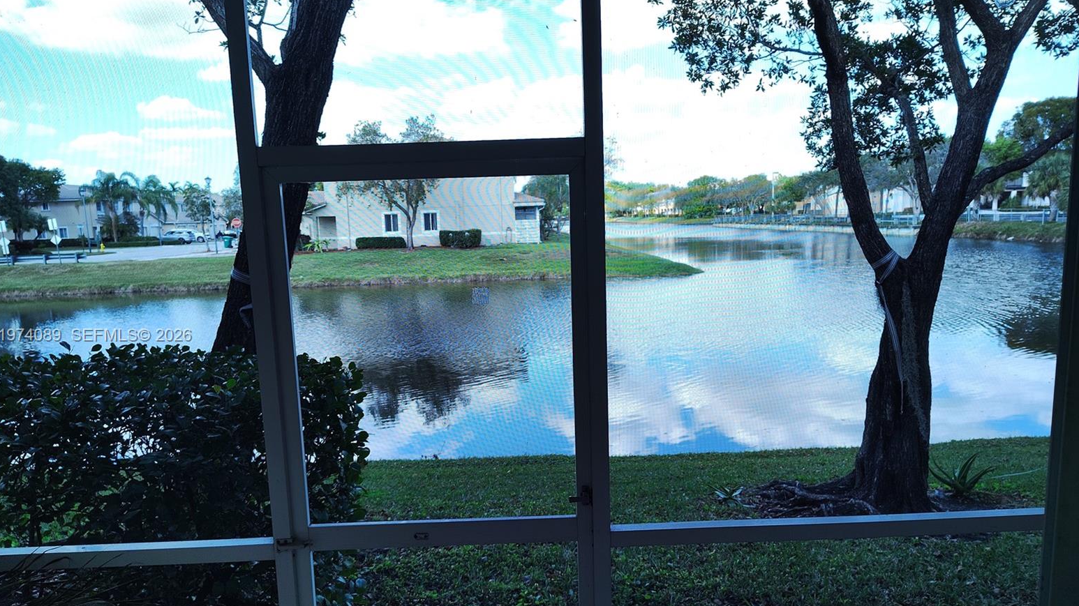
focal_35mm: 27
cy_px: 336
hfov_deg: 69.9
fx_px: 772
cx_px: 530
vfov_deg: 42.8
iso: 101
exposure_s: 1/200
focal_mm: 5.56
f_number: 1.8
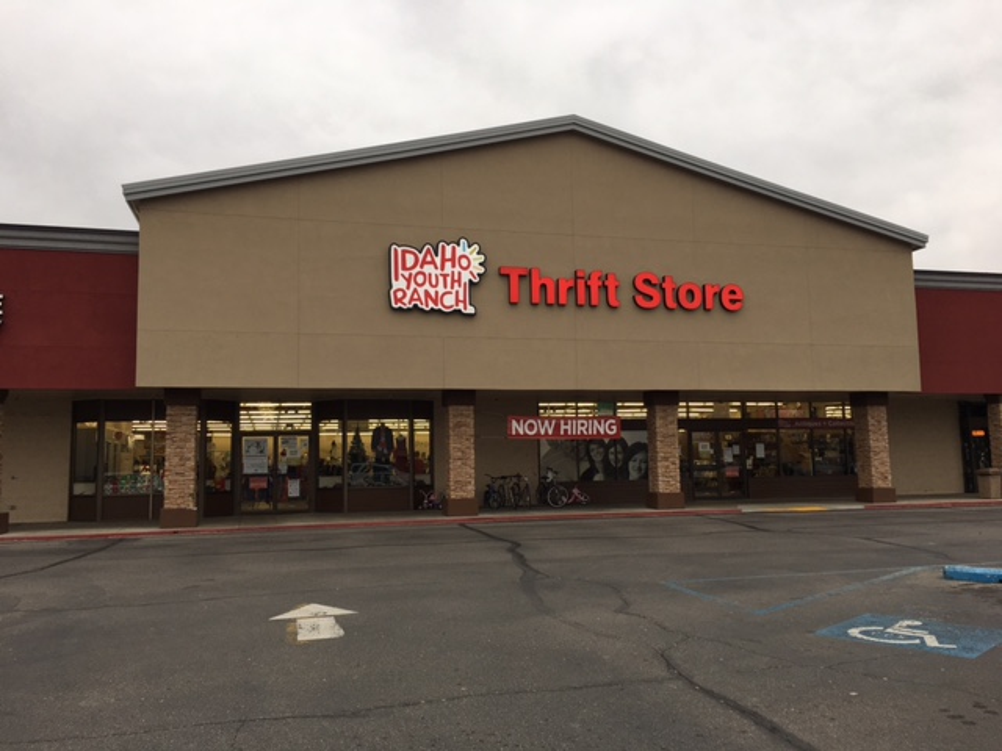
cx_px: 501
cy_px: 376
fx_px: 839
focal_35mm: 29
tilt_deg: +6.4
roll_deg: +1.0
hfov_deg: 61.7
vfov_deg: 48.2
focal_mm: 4.15
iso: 25
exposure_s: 1/182
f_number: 2.2
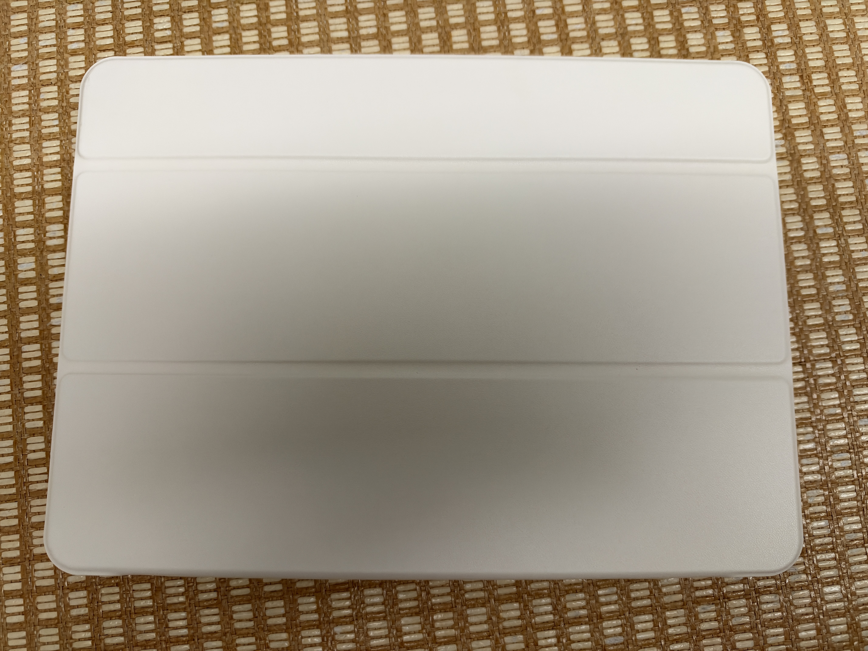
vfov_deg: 56.8
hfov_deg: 71.6
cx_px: 434
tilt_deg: -81.5
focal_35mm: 24
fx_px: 602
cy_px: 326
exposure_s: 1/50
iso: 250
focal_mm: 6.93
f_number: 1.54
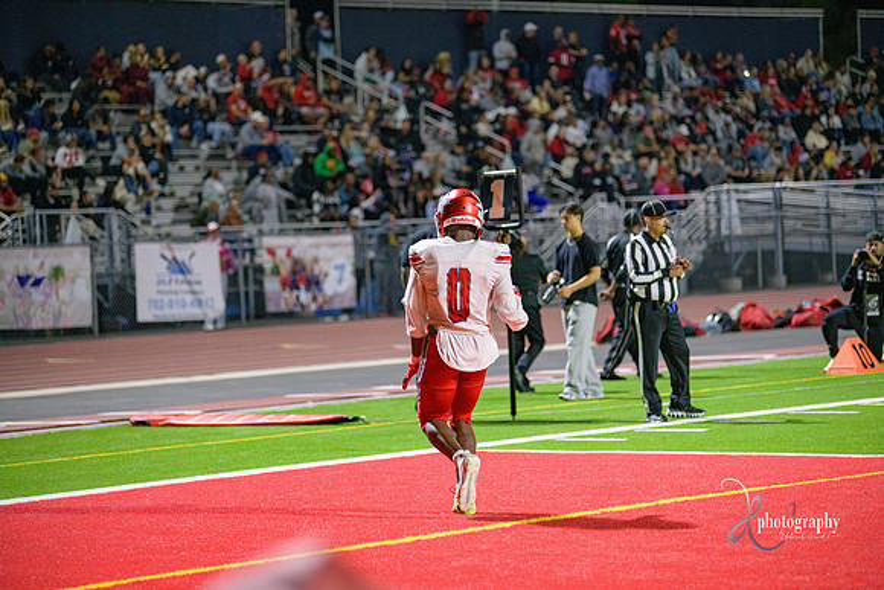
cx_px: 442
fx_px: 3316
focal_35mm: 135
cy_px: 295
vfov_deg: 10.2
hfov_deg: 15.2
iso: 2000
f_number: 2.8
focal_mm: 135
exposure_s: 1/320
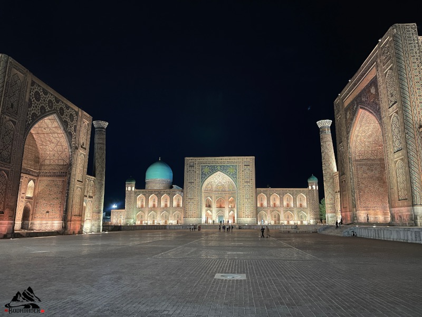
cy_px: 158
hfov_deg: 67.3
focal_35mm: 26
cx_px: 211
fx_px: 317
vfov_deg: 53.1
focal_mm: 4.2
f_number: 1.6
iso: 640
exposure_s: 1/13
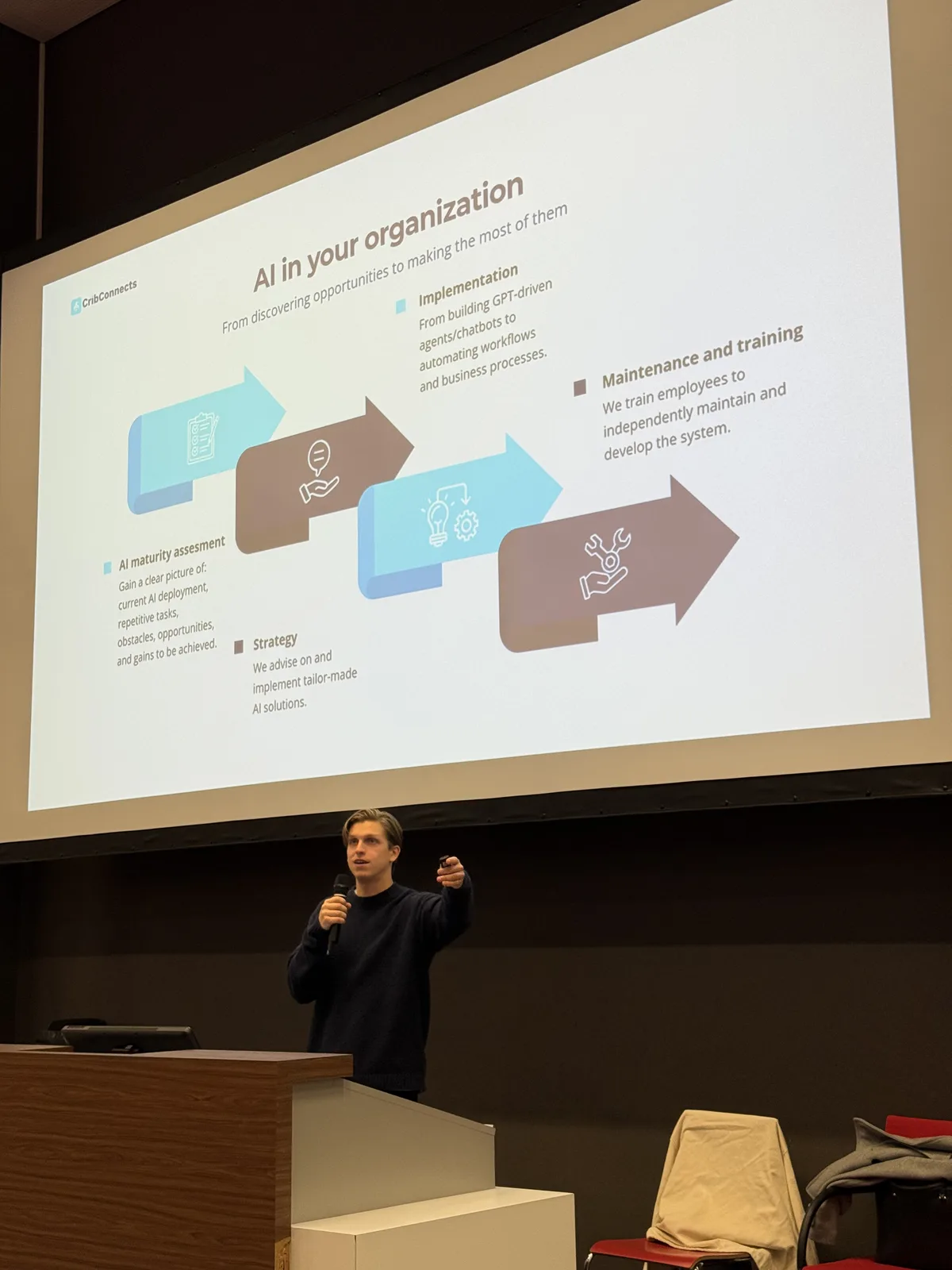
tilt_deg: +10.5
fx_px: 1760
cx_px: 476
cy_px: 635
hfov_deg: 30.3
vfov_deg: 39.7
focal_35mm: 48
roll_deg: +0.3
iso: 64
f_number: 1.78
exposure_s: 1/100
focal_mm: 6.76
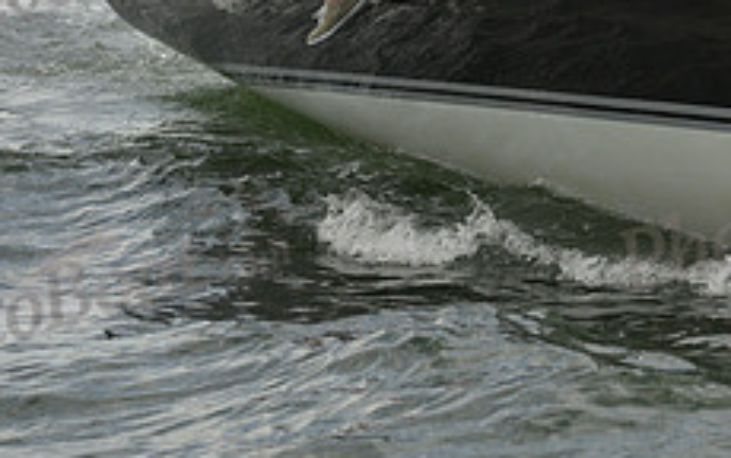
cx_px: 456
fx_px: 5222
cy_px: -232
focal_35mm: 262
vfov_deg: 5.0
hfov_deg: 8.0
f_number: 7.1
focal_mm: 102
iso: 280
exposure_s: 1/1600
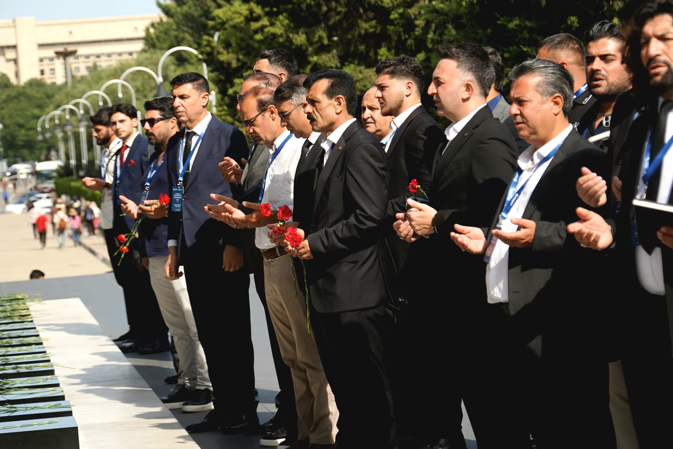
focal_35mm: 135
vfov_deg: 10.2
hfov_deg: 15.2
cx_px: 336
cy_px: 224
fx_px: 2524
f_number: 5.6
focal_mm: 90
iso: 160
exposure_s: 1/667
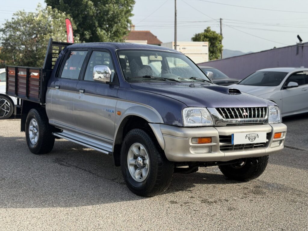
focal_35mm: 48
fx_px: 427
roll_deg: +0.8
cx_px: 154
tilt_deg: -6.3
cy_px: 116
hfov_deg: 39.7
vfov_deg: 30.3
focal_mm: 6.76
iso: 64
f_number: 1.78
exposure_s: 1/1931
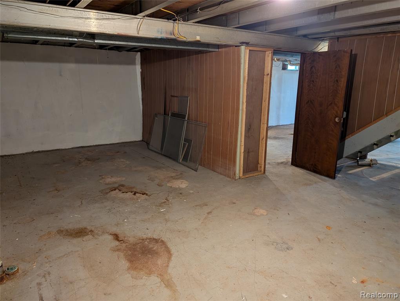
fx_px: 278
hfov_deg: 71.5
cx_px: 200
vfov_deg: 56.9
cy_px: 150
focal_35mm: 24
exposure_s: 1/20
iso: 57
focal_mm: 6.9
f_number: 1.68
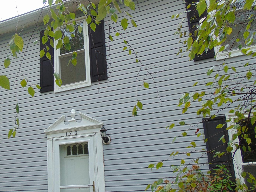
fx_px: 288
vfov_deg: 36.7
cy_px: 112
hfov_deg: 47.2
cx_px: 90
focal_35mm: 39
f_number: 3
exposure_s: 1/125
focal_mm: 4.5
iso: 80
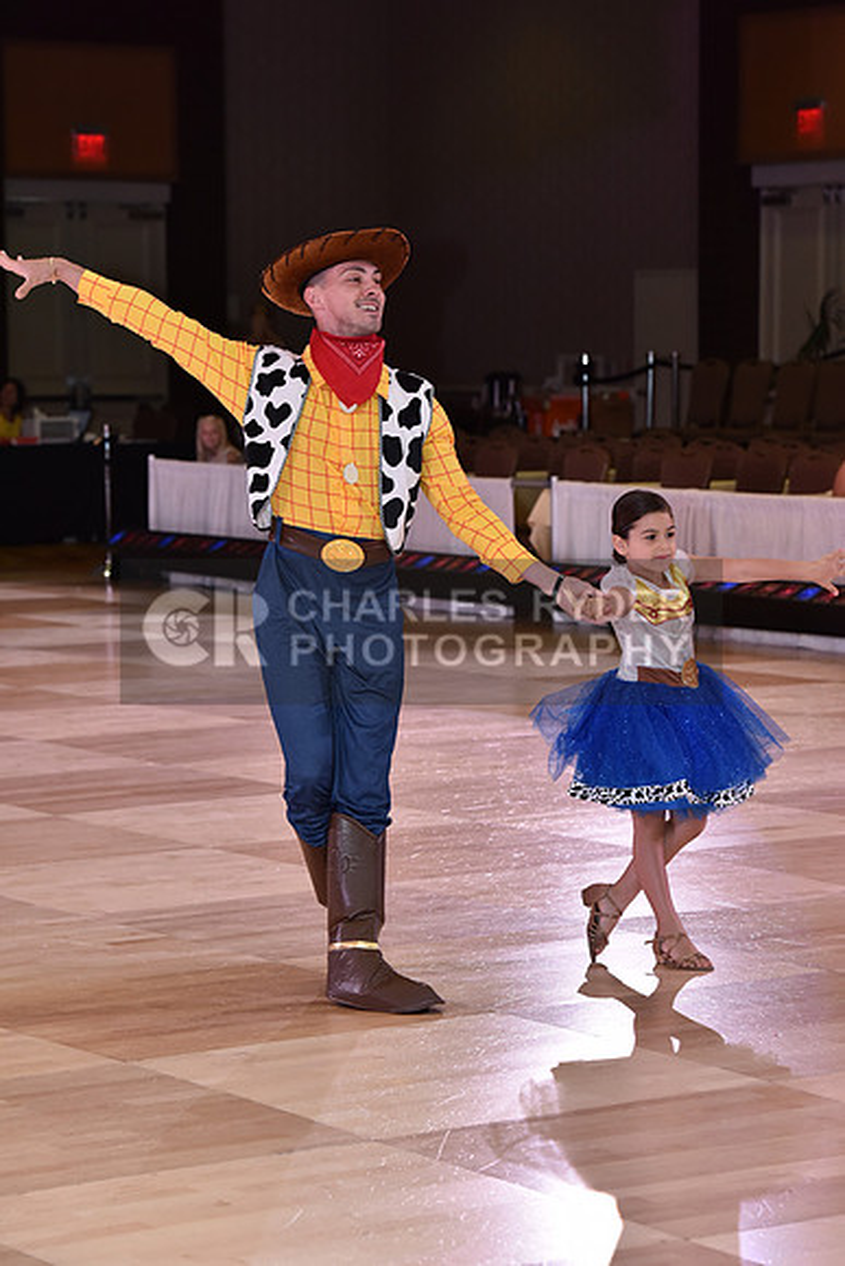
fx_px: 4081
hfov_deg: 11.8
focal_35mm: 116
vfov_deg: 17.6
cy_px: 633
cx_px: 422
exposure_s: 1/250
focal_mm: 116
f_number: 6.3
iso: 1600
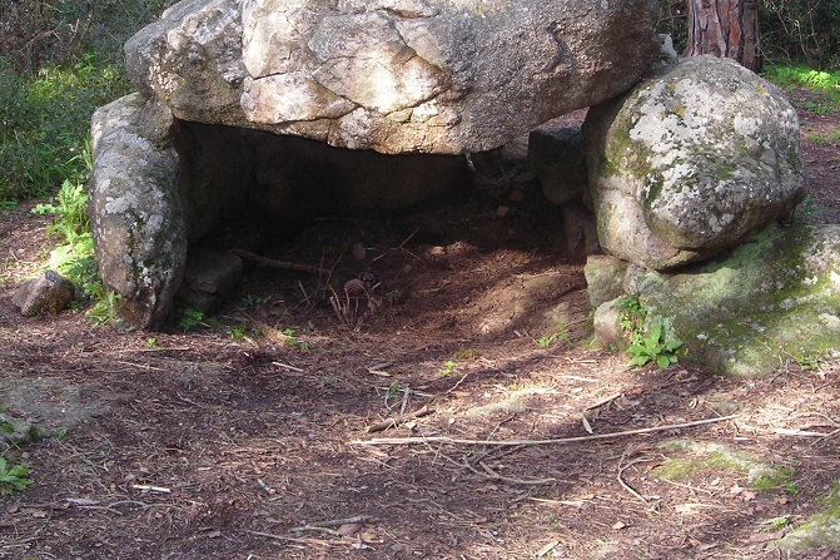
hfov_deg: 37.5
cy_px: 161
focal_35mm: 53
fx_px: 1236
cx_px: 384
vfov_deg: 25.3
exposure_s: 1/30
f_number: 3.2
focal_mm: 6.3
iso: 71
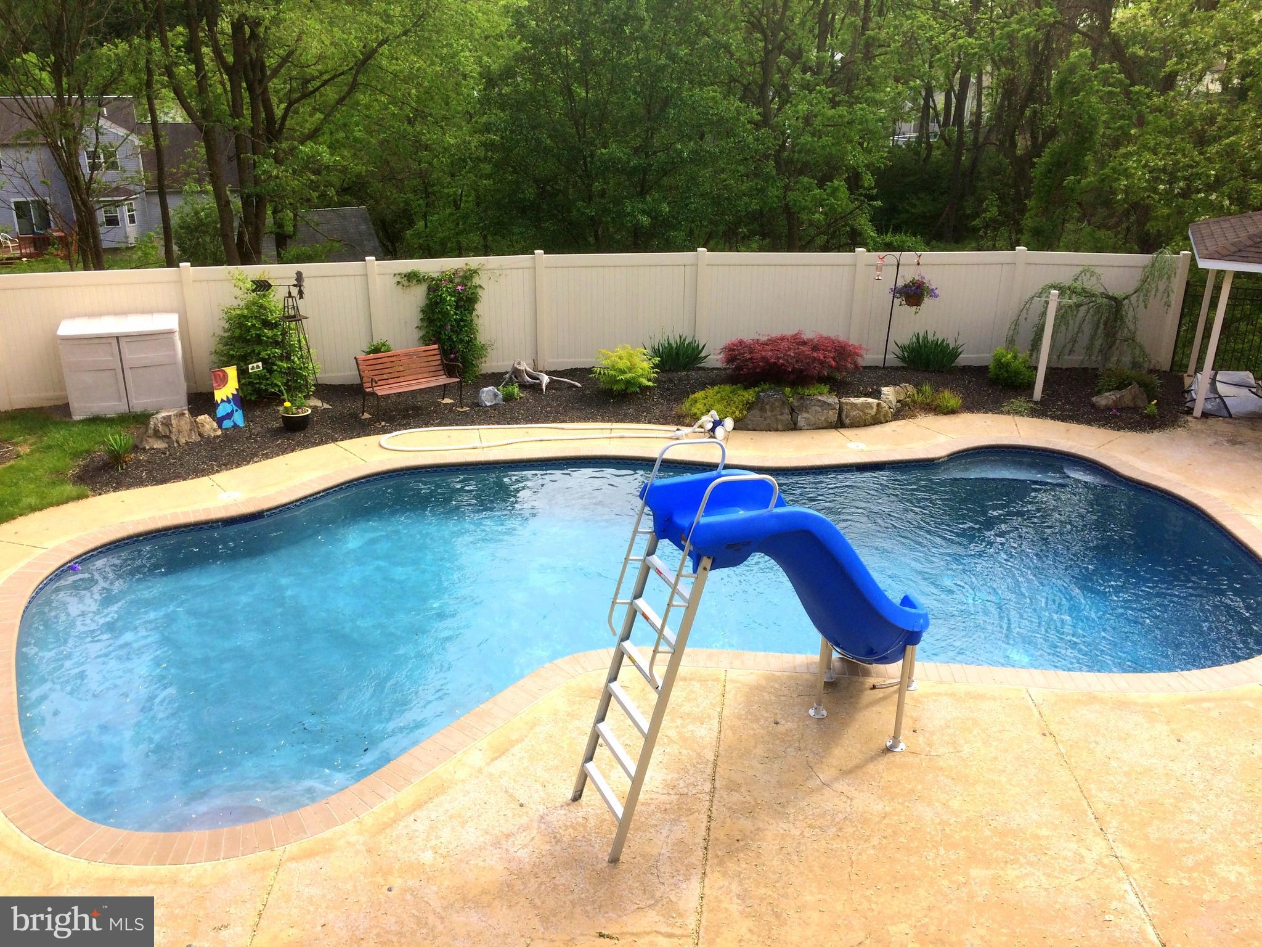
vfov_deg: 48.2
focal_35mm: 29
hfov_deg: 61.7
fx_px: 1057
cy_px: 474
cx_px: 631
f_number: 2.2
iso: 32
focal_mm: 4.15
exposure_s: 1/820
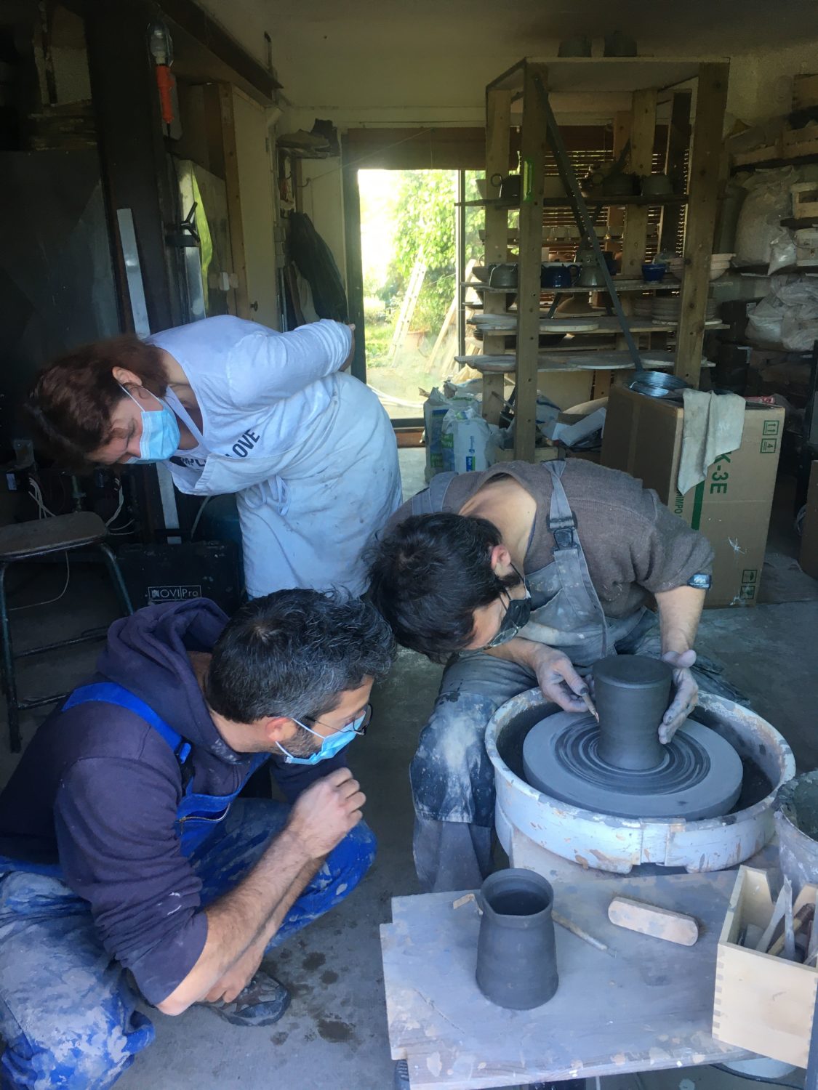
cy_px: 545
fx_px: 914
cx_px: 409
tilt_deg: -16.7
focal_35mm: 29
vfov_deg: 61.7
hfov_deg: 48.2
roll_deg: +2.3
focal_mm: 4.15
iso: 32
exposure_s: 1/33
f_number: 2.2
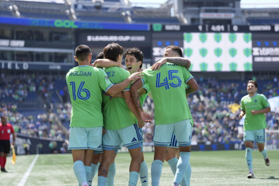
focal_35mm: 104
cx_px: 140
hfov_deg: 19.6
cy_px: 93
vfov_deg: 13.2
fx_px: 806
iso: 160
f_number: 2.8
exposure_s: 1/1250
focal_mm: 104
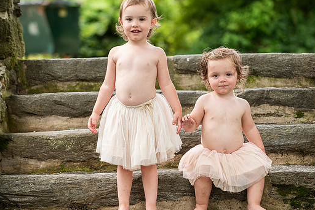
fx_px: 1339
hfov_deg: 13.4
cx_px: 181
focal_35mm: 153
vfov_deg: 9.0
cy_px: 107
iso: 640
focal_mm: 130
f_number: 4
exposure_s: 1/800
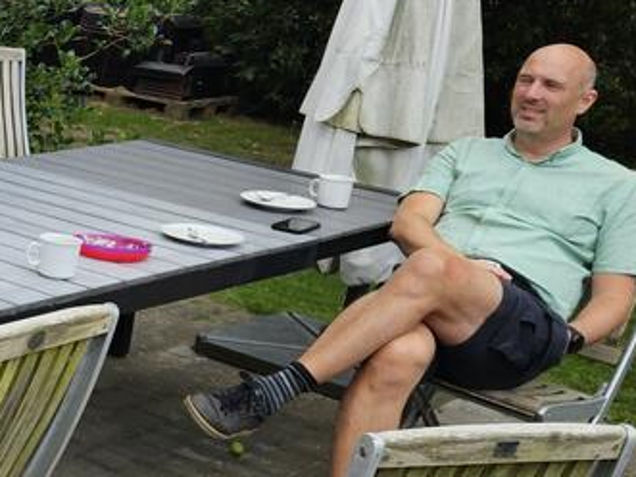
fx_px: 1469
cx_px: -282
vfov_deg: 18.4
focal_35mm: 80
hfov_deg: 21.1
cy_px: 262
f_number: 1.8
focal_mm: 5.4
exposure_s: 1/322
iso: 25
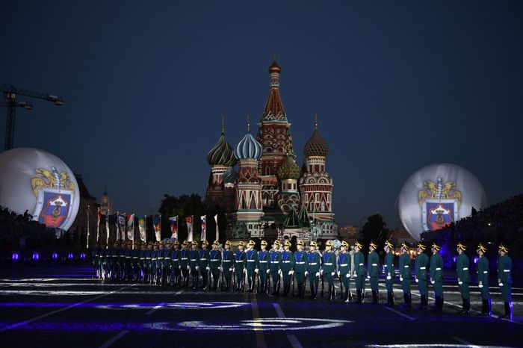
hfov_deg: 48.5
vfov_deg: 33.4
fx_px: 581
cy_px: 174
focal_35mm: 40
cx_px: 262
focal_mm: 40
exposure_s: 1/320
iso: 2500
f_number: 2.8
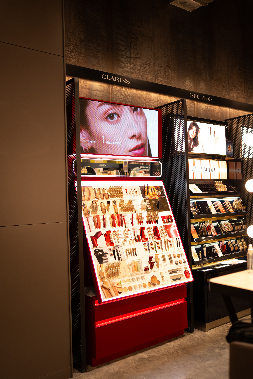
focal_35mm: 35
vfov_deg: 54.4
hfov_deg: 37.9
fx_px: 369
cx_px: 126
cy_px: 190
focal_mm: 35
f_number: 1.8
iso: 100
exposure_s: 1/160
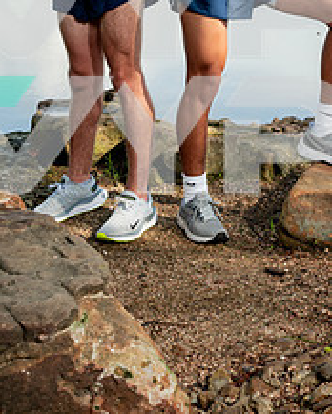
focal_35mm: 68
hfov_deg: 22.5
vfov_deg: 26.4
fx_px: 834
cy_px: 2
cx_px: 206
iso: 100
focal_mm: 35
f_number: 7.1
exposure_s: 1/250
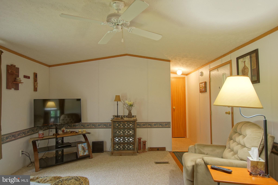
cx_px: 139
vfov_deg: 56.2
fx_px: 174
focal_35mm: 22
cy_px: 92
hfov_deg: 77.3
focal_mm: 15
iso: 400
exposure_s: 1/20
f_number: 3.5
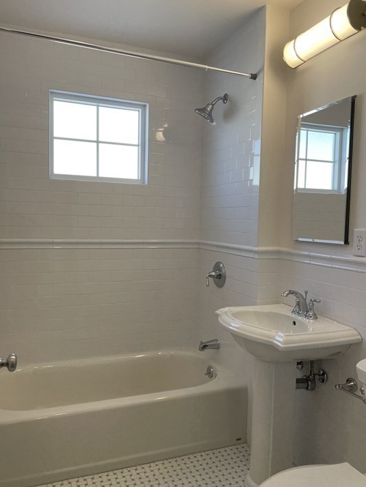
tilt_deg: -2.6
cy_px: 244
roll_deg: -0.8
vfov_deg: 63.4
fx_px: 395
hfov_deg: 49.7
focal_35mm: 28
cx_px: 170
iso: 32
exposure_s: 1/186
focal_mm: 4.2
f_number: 1.6
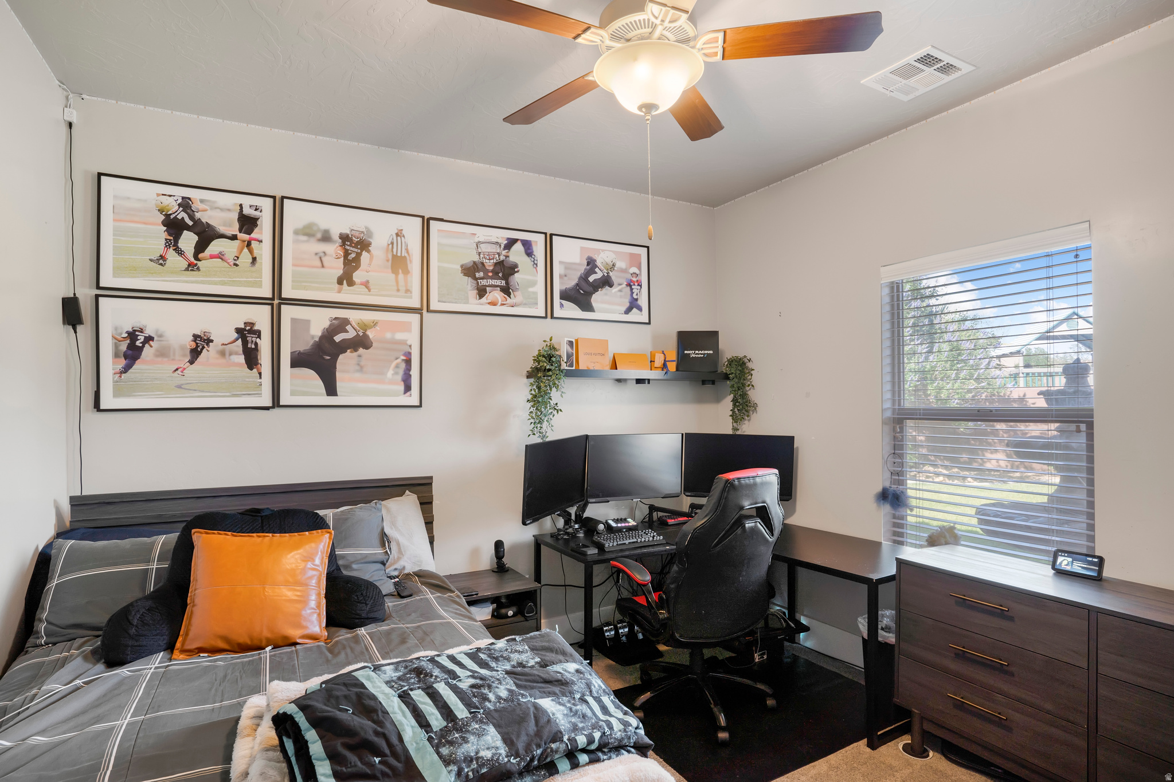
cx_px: 587
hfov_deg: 93.3
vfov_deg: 70.4
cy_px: 391
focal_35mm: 17
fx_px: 554
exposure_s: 1/6
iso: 250
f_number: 9
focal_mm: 17
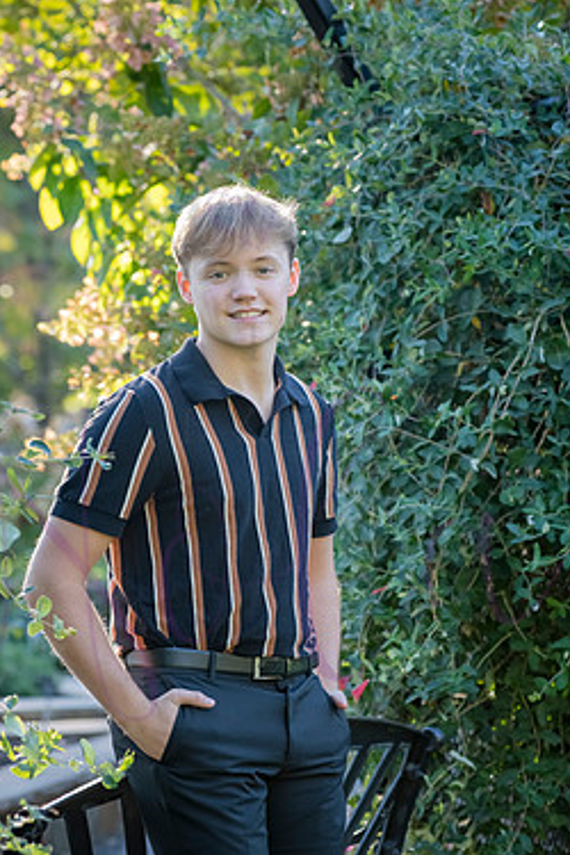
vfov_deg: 16.3
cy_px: 422
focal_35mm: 126
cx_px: 251
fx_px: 2992
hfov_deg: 10.9
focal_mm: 105
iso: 800
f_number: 5
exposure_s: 1/320
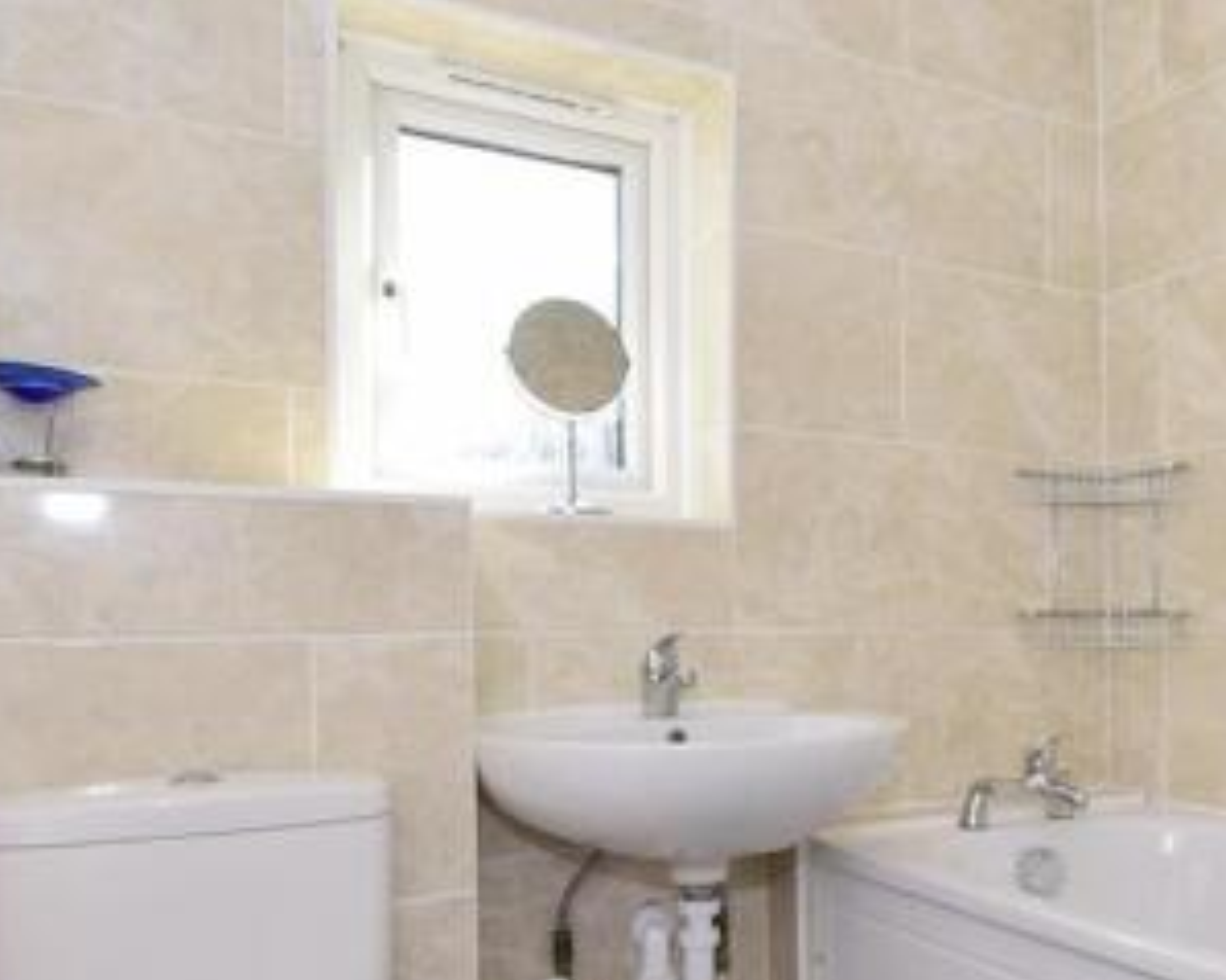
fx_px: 1124
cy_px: 628
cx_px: 909
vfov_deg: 46.5
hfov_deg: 54.7
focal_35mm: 31
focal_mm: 10
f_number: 8
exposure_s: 1/100
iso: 400
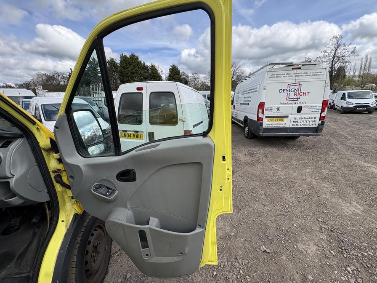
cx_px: 188
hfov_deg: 102.1
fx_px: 152
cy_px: 142
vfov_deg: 85.7
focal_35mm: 14
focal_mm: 2.22
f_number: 2.2
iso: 40
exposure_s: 1/932
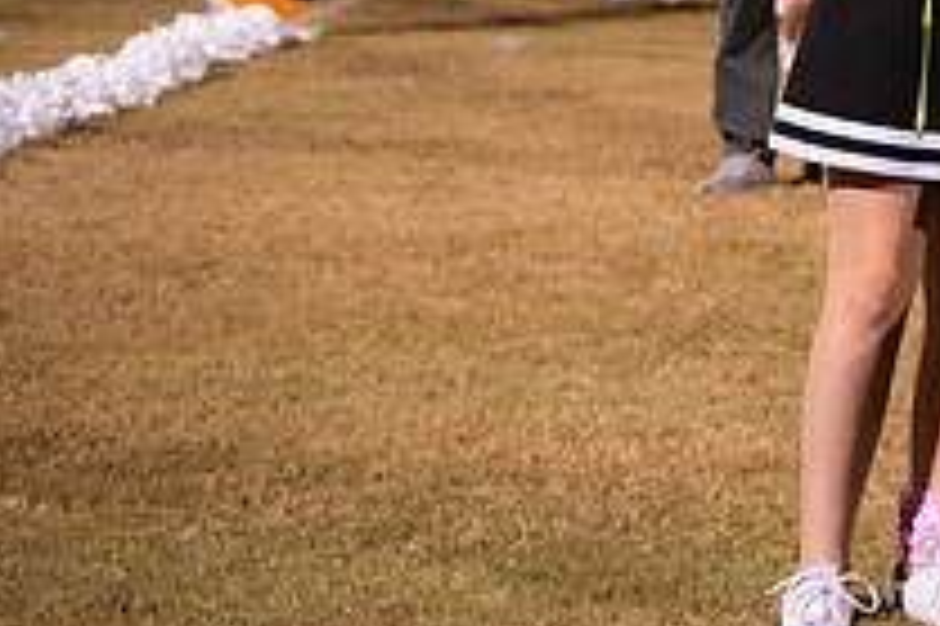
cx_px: 1075
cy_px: -32
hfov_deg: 14.4
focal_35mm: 139
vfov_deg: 9.8
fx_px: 3626
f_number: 4
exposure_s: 1/250
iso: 3200
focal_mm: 50
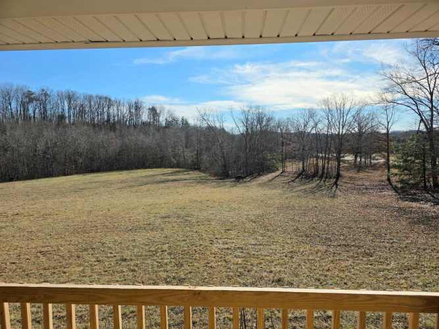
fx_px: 292
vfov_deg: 58.9
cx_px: 220
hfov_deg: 73.9
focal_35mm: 23
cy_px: 164
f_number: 1.7
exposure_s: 1/10000
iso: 64
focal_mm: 6.3
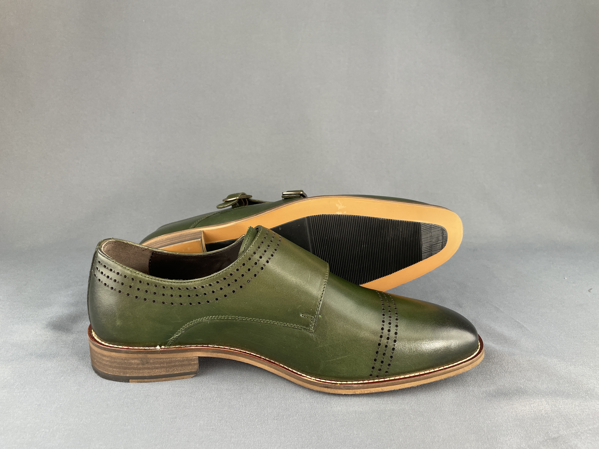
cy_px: 224
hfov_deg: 67.3
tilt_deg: -17.7
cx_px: 300
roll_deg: -1.2
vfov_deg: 53.1
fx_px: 450
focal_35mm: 26
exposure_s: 1/60
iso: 80
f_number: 1.6
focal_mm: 4.2
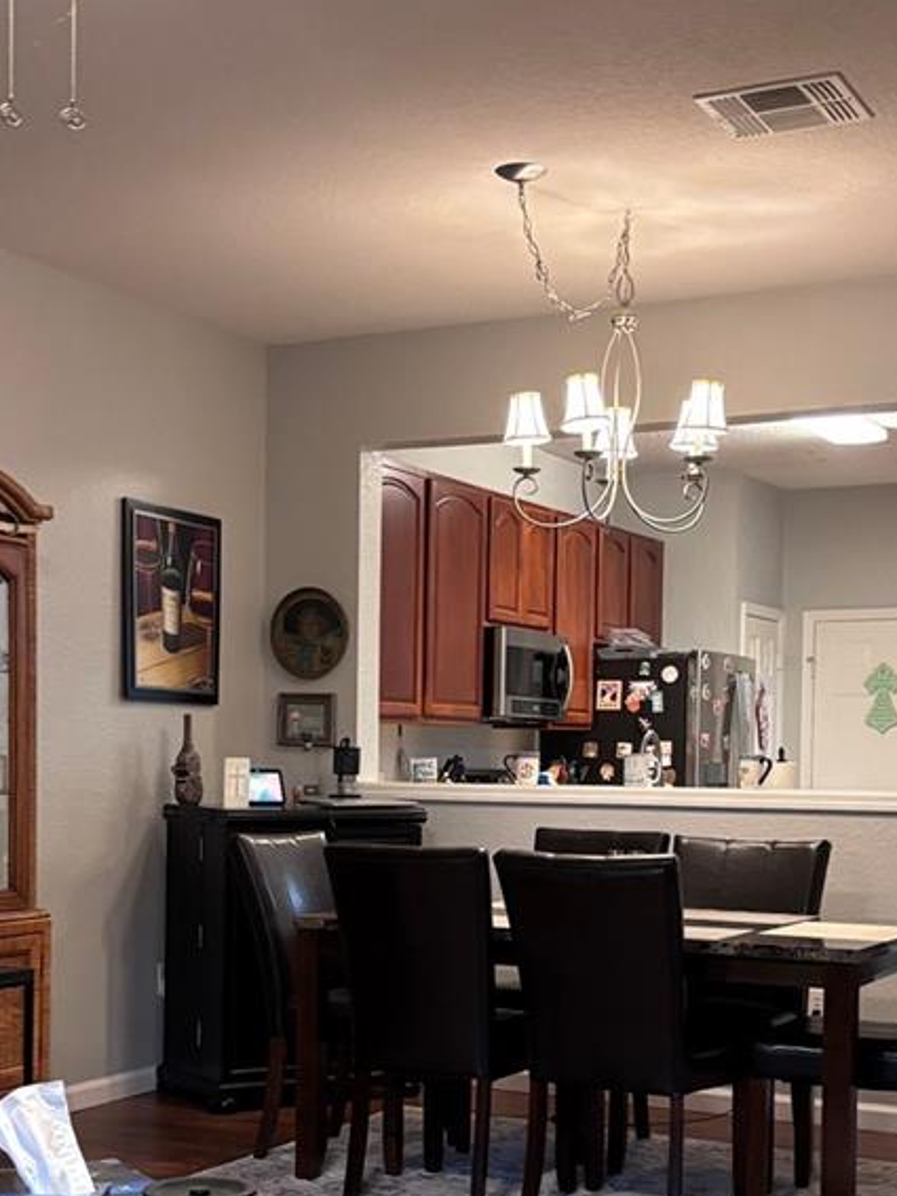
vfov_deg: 34.6
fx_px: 1901
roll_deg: -1.0
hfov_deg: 26.5
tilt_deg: -1.5
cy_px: 806
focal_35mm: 55
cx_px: 393
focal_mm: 5.96
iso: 320
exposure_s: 1/60
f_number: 1.6
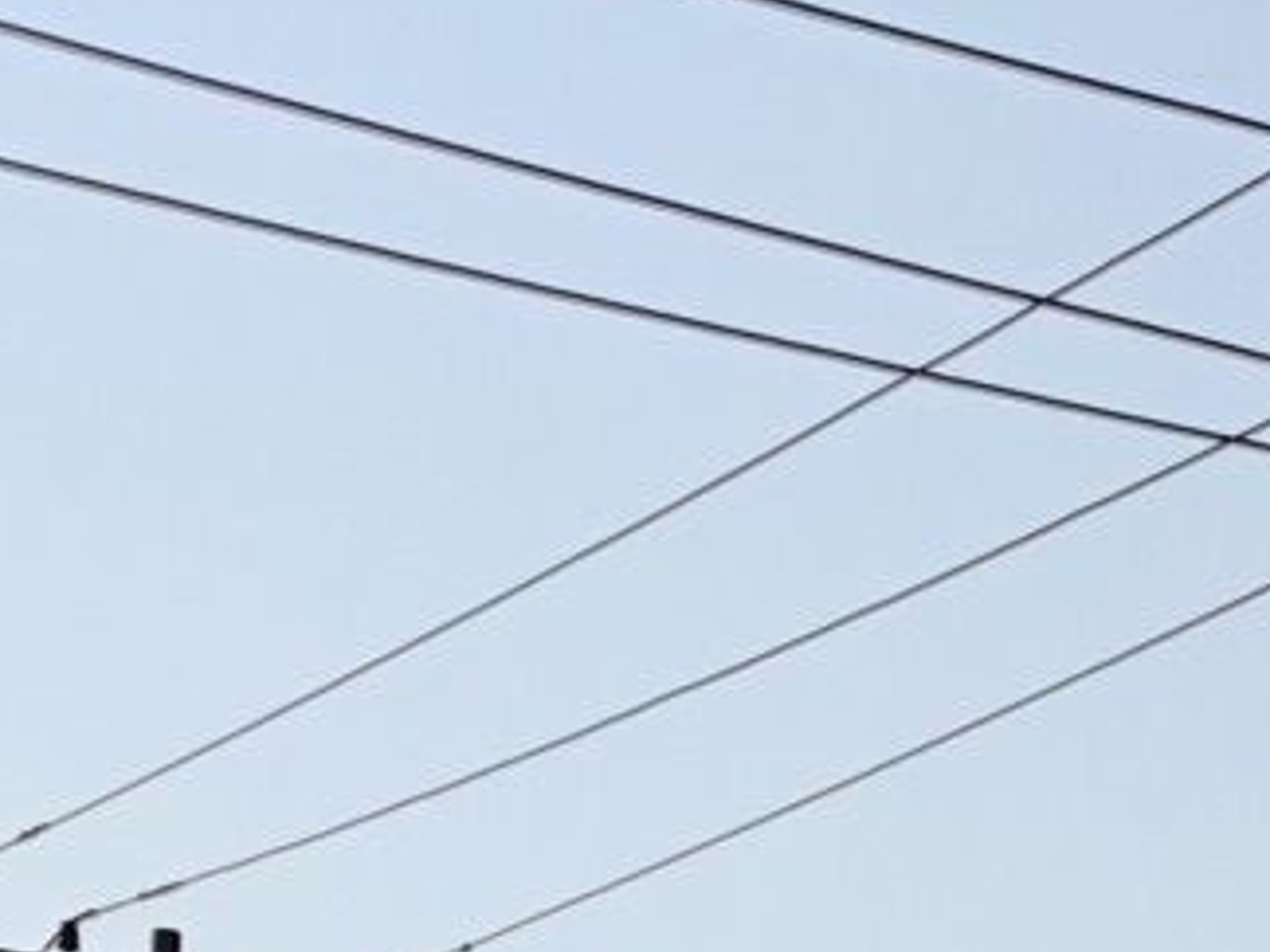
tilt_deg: -2.6
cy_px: 2954
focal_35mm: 177
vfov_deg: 7.3
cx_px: 1862
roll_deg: -0.3
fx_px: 6494
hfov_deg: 10.8
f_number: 1.8
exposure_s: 1/1200
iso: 20
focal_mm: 3.99
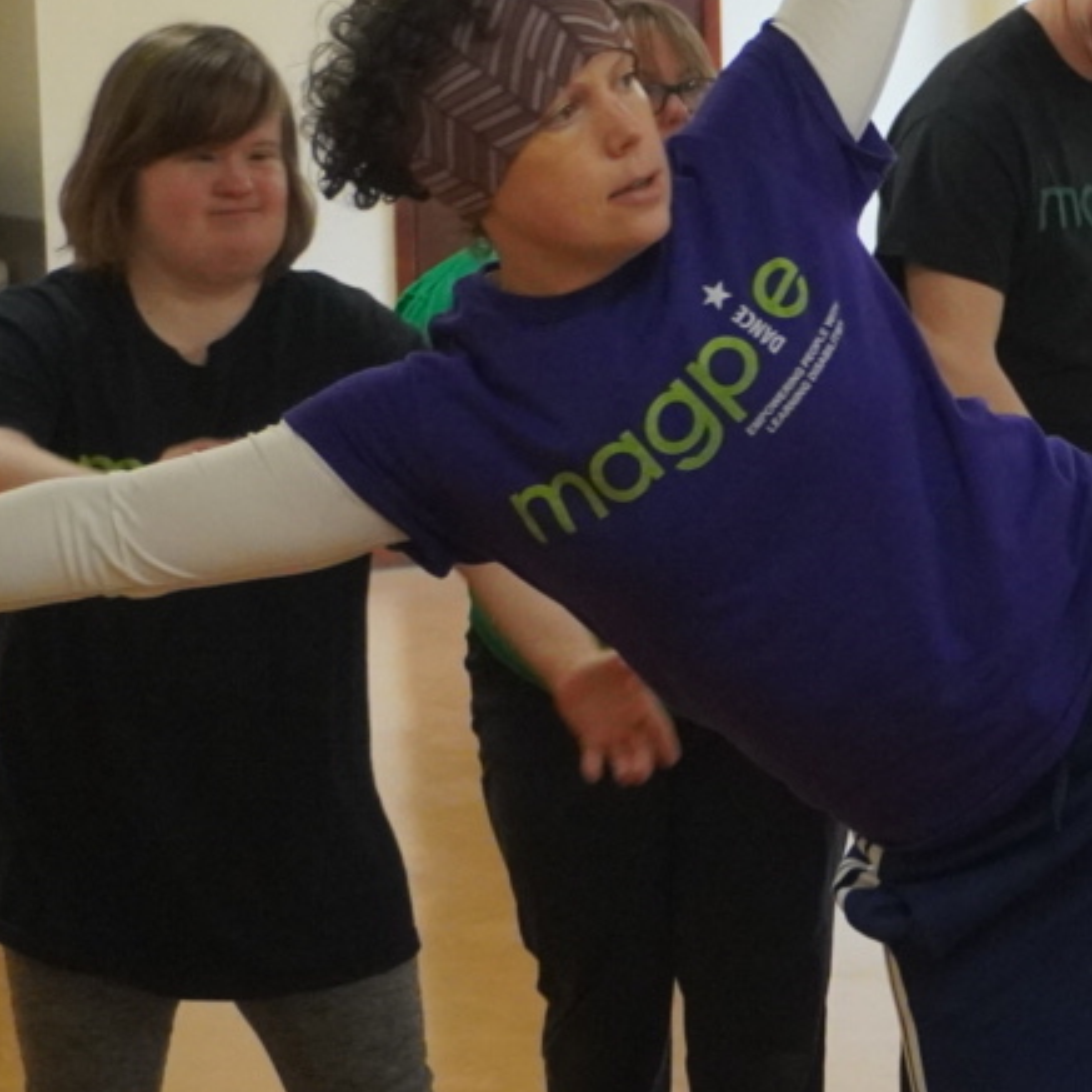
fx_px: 4711
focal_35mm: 132
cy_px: 447
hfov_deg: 12.5
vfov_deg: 13.2
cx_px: 1672
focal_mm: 28
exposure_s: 1/160
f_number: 4.5
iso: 2500
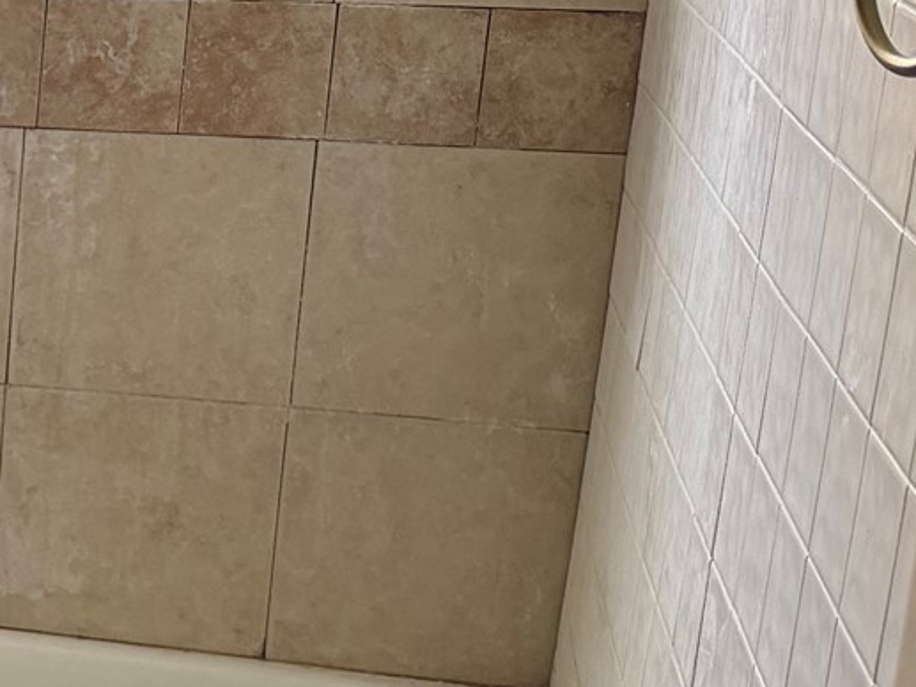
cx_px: -698
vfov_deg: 15.6
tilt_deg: -17.0
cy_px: 414
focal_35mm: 95
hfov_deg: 17.2
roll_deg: +1.4
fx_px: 2514
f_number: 1.78
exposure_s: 1/62
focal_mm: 6.76
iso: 200
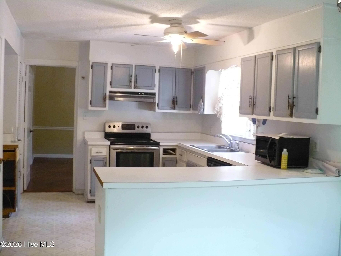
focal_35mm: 37
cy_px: 128
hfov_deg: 50.1
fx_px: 364
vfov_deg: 38.7
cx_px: 170
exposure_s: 1/30
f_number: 2.8
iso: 400
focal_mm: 6.1
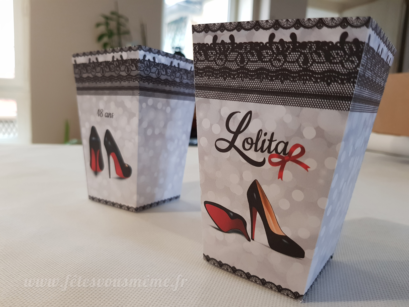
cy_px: 154
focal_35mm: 26
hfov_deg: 67.3
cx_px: 204
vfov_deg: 53.1
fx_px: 307
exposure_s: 1/25
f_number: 1.7
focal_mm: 4.3
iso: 250
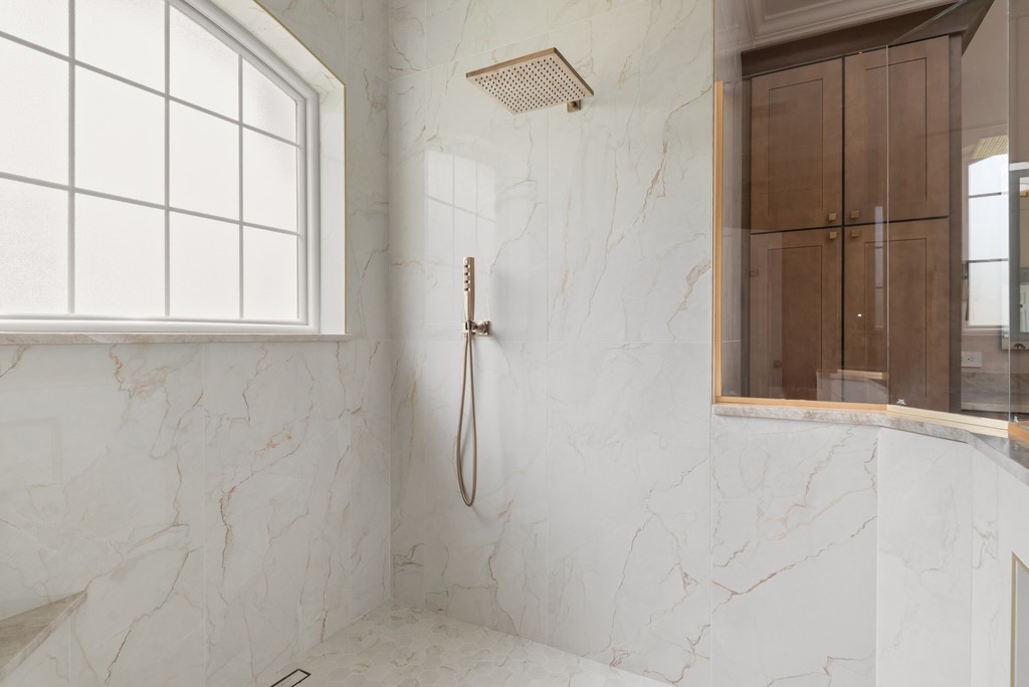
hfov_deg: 93.2
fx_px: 486
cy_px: 344
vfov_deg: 70.5
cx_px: 514
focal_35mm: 17
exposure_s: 1/10
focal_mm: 17
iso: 250
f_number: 8
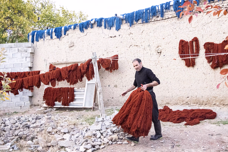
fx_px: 228
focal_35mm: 36
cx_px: 114
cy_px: 76
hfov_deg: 53.1
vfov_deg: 36.9
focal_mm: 24.3
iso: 6400
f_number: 4.5
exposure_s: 1/3000
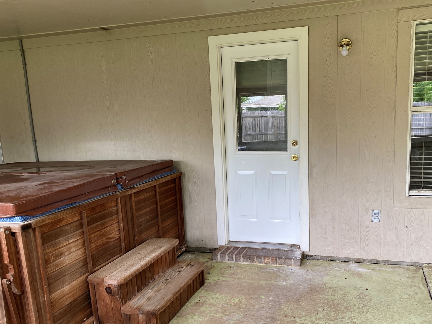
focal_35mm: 31
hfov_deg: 58.2
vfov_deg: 45.3
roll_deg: +2.0
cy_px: 186
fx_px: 387
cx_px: 242
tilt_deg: -9.2
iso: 64
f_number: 1.8
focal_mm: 4.25
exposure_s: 1/121
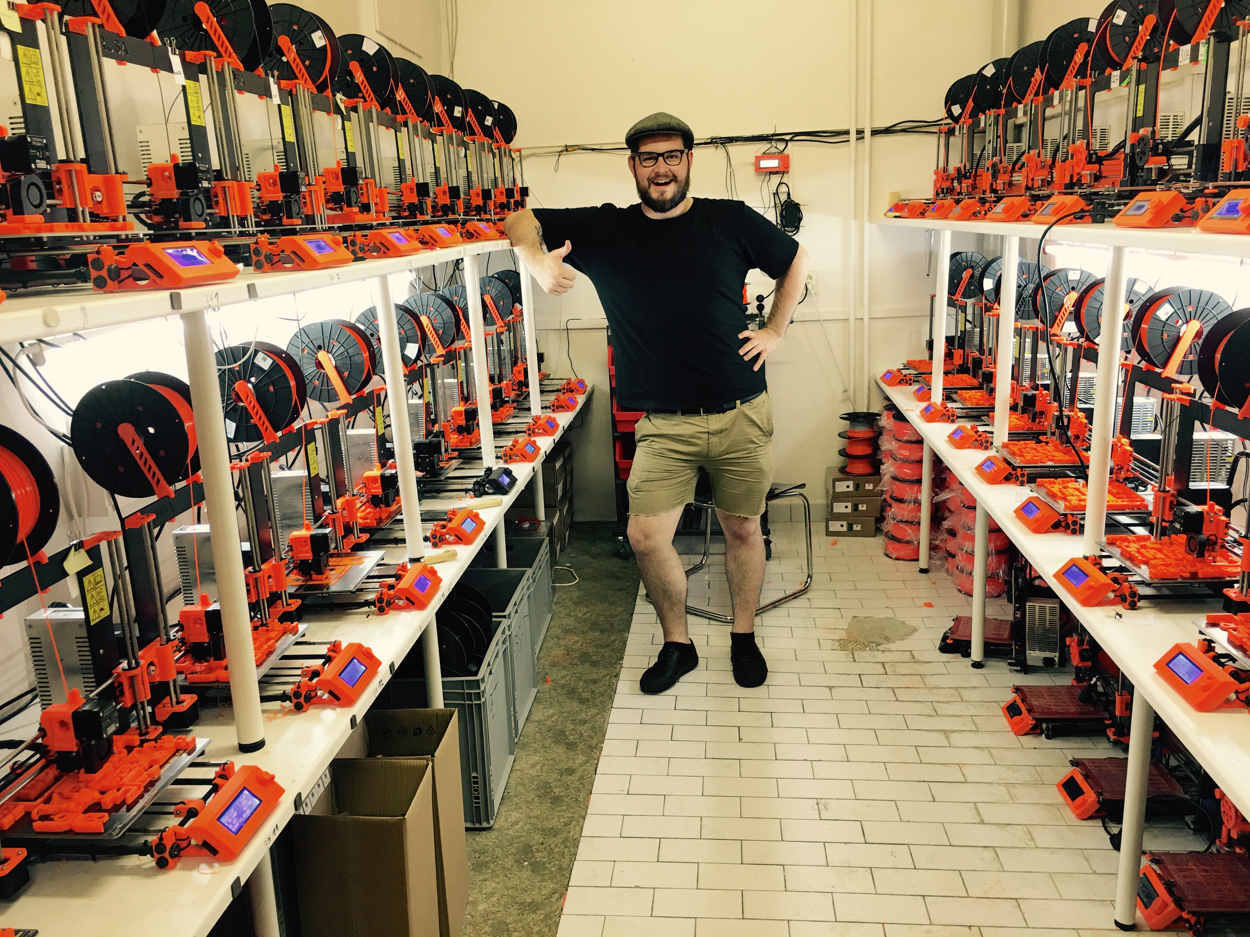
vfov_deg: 48.2
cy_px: 468
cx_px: 625
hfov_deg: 61.7
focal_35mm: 29
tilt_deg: -11.7
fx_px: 1047
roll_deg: +2.1
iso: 40
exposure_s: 1/17
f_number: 2.2
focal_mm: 4.15
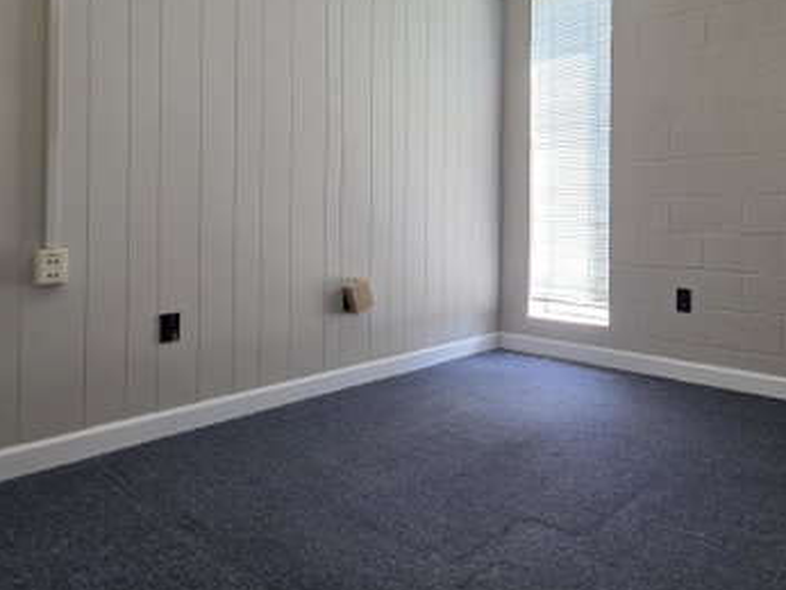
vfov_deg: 56.2
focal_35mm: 24
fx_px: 545
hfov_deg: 67.6
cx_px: 576
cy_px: 222
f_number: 1.9
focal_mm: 2.2
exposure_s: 1/60
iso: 50
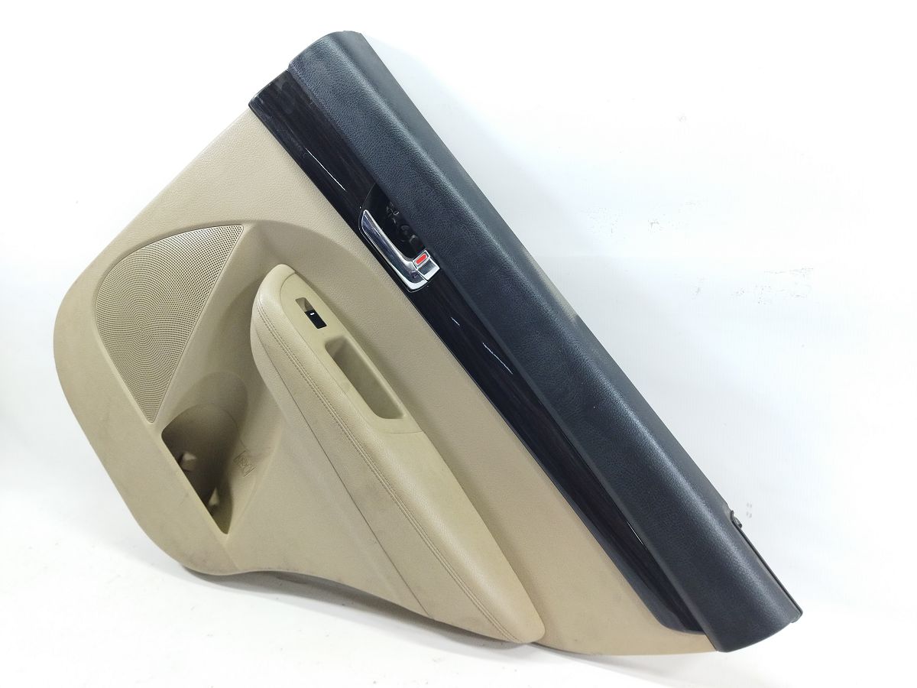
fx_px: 715
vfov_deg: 51.4
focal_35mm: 27
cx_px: 458
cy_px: 344
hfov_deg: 65.3
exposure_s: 1/100
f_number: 1.79
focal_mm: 4.71
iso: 197
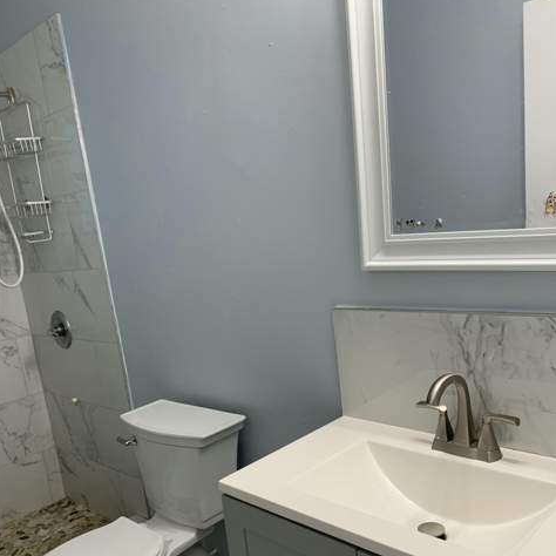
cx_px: 278
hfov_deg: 52.5
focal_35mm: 31
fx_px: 563
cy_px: 368
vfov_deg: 51.6
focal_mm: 4.25
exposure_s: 1/84
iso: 100
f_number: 1.8
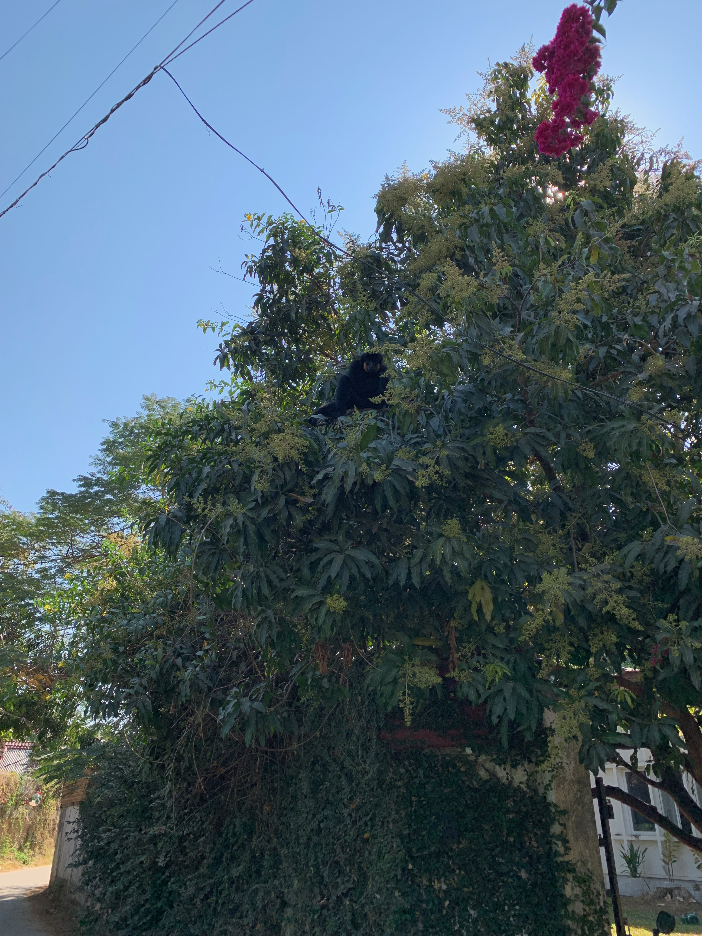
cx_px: 351
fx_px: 703
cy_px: 468
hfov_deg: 53.1
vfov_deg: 67.3
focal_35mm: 26
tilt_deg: +26.8
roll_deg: +1.4
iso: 25
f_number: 1.8
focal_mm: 4.25
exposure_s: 1/1368
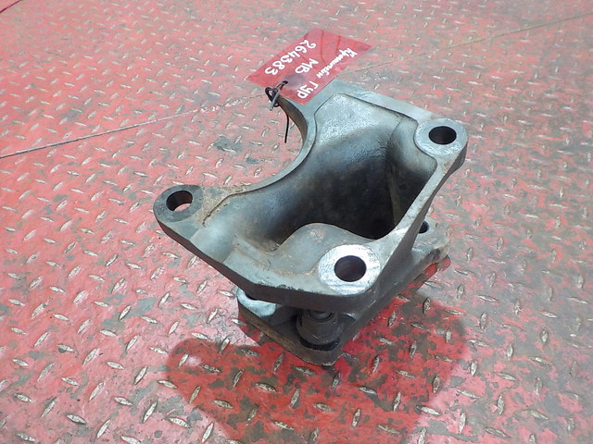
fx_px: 514
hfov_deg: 60.0
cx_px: 296
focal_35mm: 30
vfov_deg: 46.8
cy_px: 222
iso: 400
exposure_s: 1/15
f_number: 3.3
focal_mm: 4.1
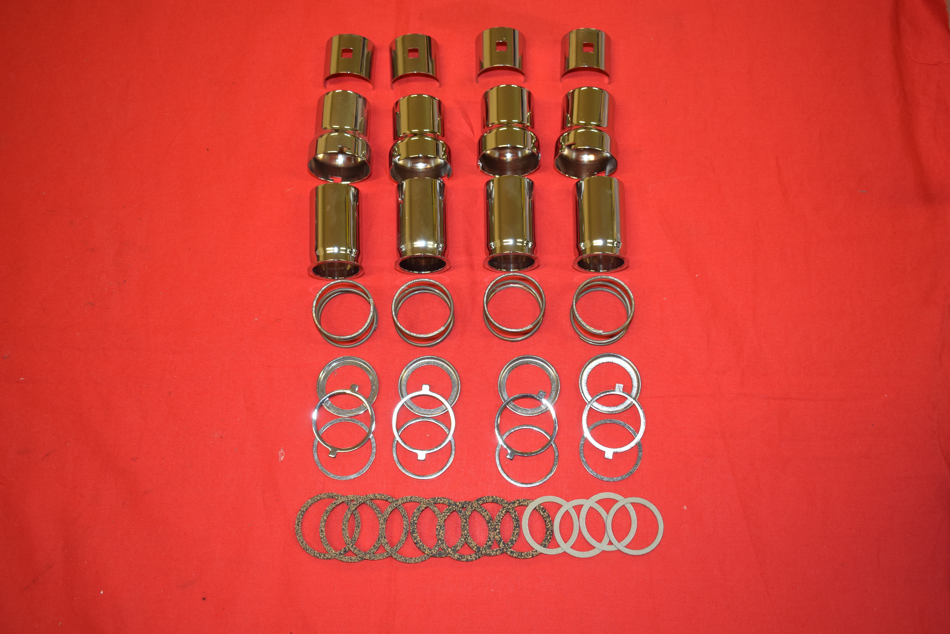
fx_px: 1029
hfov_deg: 49.5
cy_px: 317
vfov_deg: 34.2
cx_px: 475
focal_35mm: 39
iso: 500
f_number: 5
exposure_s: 1/60
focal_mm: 26
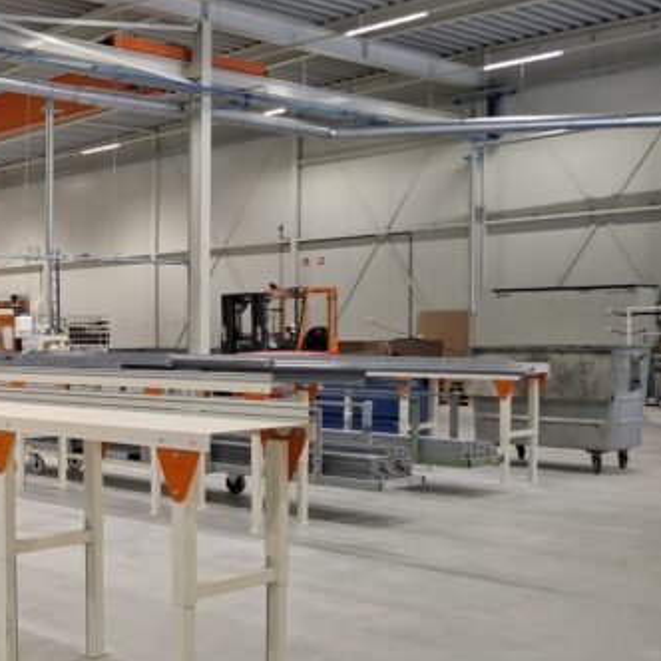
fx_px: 1015
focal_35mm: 47
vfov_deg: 35.9
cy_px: 396
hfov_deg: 32.0
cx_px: -58
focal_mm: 5.54
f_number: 1.8
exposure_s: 1/100
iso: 320
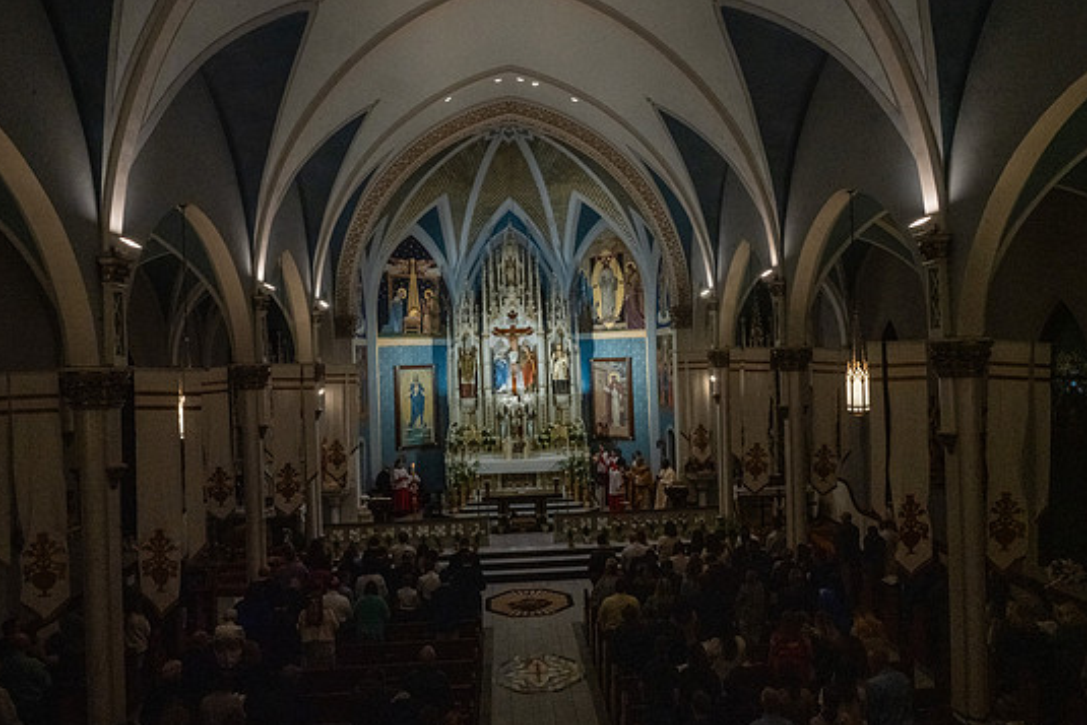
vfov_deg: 49.6
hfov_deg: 69.4
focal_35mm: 26
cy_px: 350
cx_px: 545
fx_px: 785
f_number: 22
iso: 5000
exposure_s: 1/60
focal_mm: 24
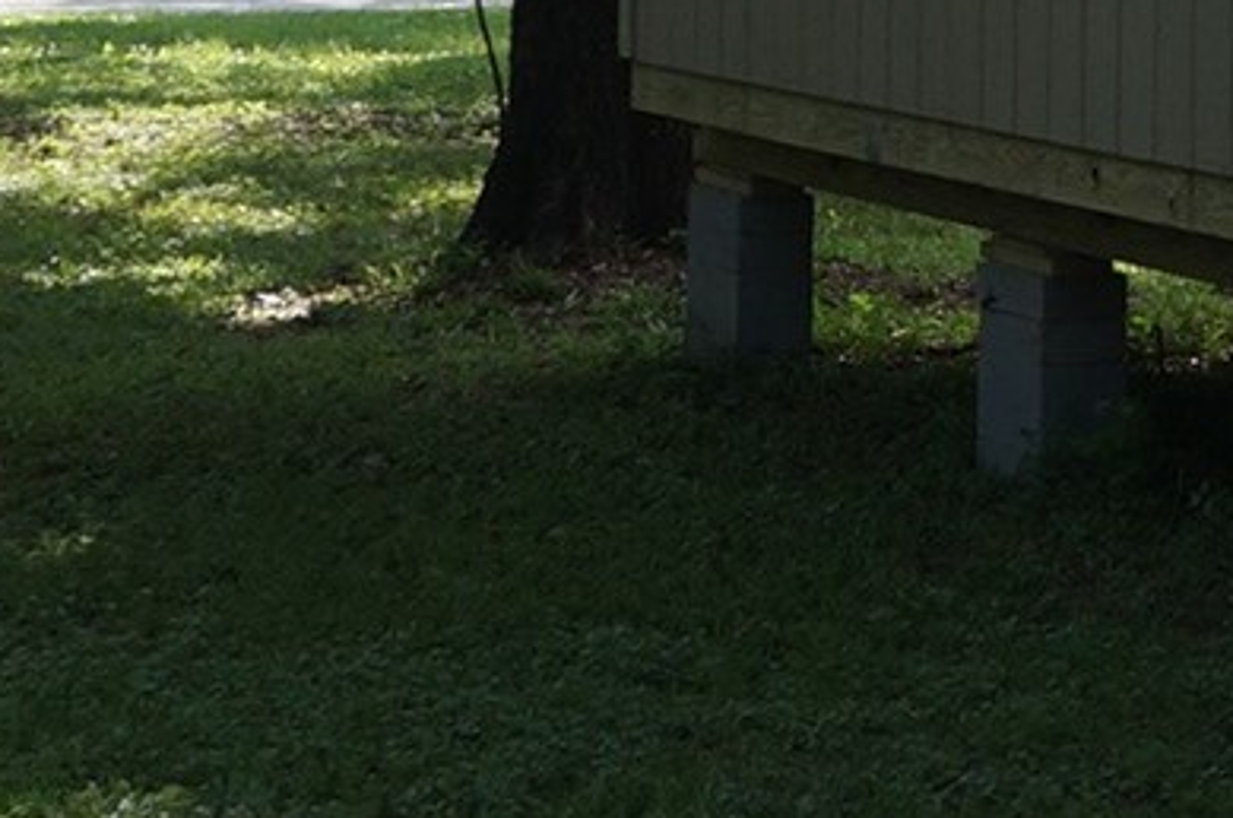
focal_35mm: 168
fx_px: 5744
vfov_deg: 7.9
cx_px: 2315
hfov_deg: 11.3
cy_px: -590
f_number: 7.1
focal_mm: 20
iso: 200
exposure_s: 1/200
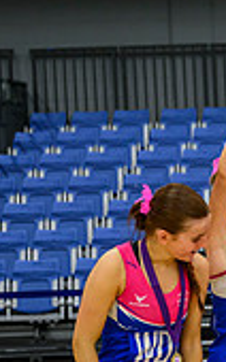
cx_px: 560
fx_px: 1866
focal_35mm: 189
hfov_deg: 6.6
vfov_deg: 11.0
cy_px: 354
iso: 2500
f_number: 3.5
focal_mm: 50
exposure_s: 1/400
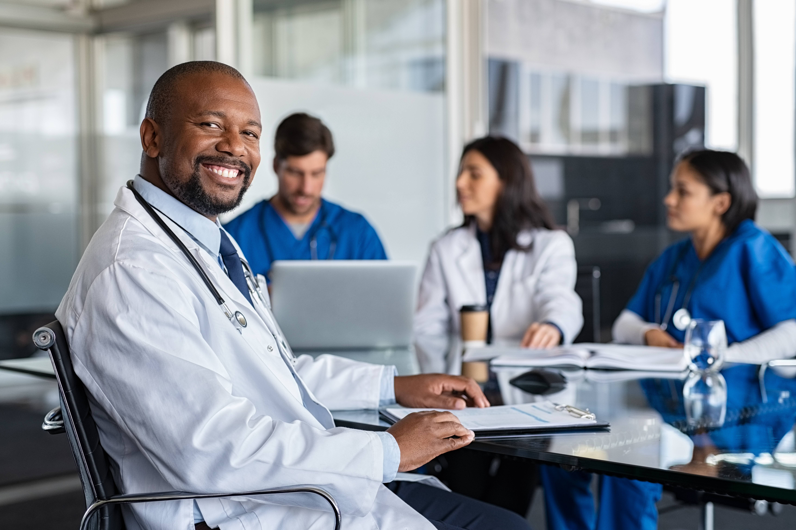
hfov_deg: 33.4
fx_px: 1326
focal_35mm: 60
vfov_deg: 22.6
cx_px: 398
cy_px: 265
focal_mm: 50
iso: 400
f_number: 2.5
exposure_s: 1/200
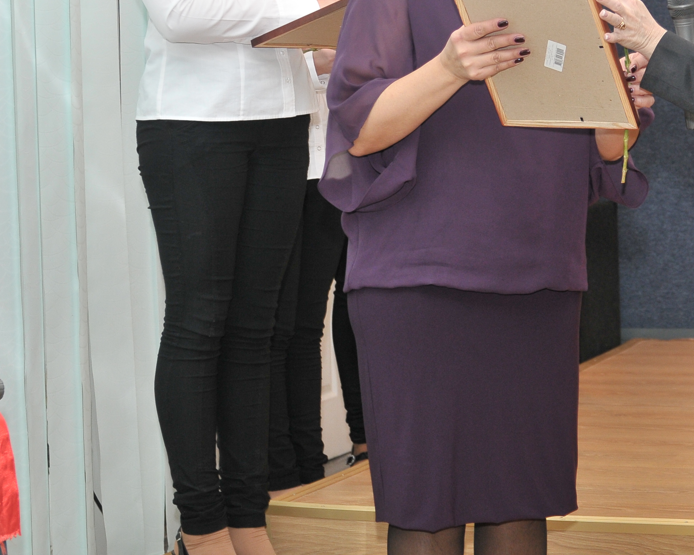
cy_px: 96
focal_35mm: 106
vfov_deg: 14.4
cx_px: 544
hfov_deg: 18.0
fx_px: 2177
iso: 320
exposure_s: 1/125
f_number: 3.5
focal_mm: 34
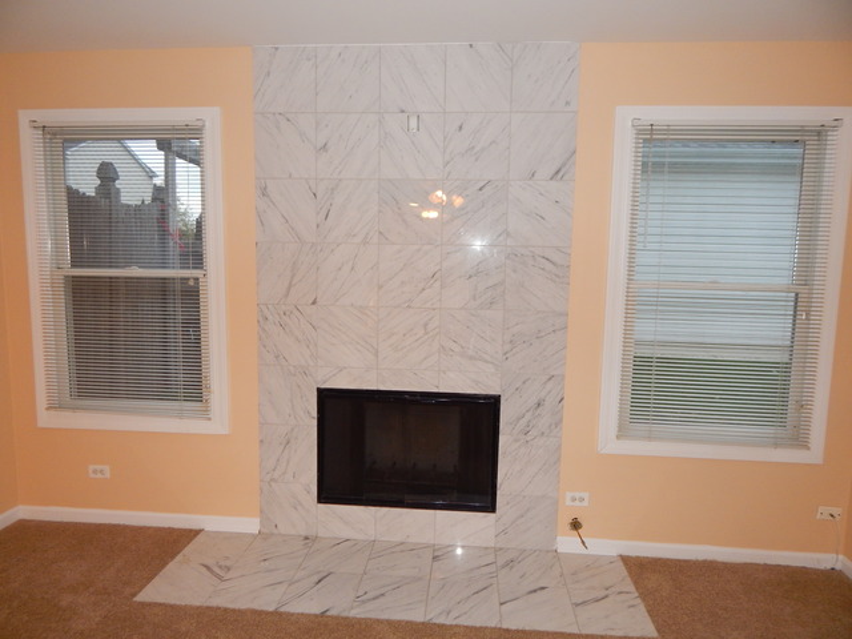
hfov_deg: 76.4
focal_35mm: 22
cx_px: 426
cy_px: 320
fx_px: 541
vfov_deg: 61.1
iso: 200
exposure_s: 1/30
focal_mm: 4
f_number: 3
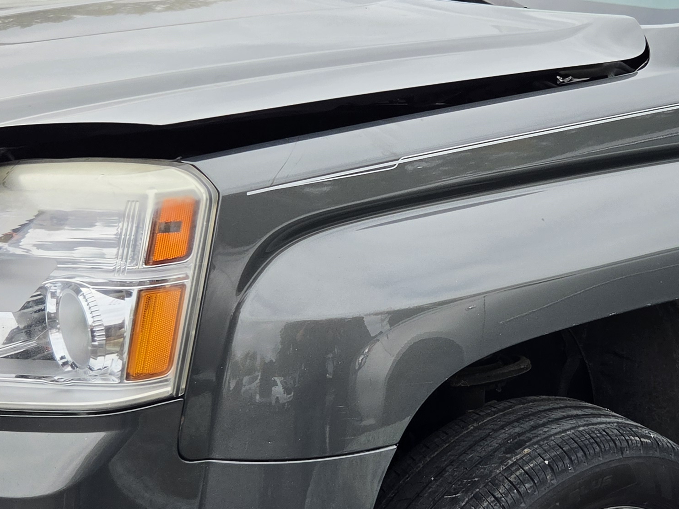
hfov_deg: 30.6
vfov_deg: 23.6
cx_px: 523
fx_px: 1216
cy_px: 276
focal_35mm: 62
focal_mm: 5.4
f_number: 1.8
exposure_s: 1/3092
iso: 80
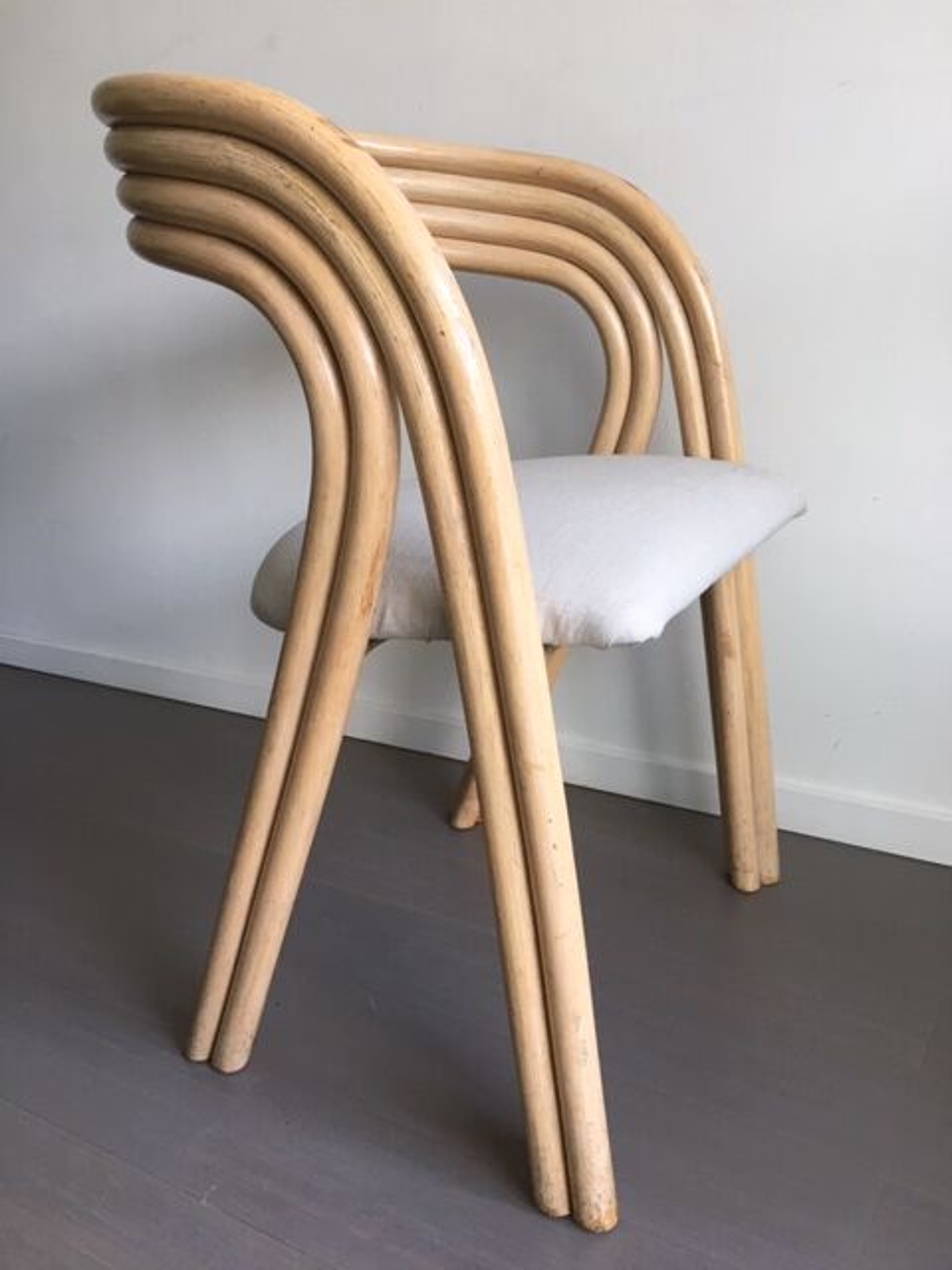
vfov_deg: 61.7
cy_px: 635
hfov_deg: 48.2
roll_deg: +1.9
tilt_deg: -18.6
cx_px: 476
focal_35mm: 29
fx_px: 1063
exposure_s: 1/33
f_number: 2.2
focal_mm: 4.15
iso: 40
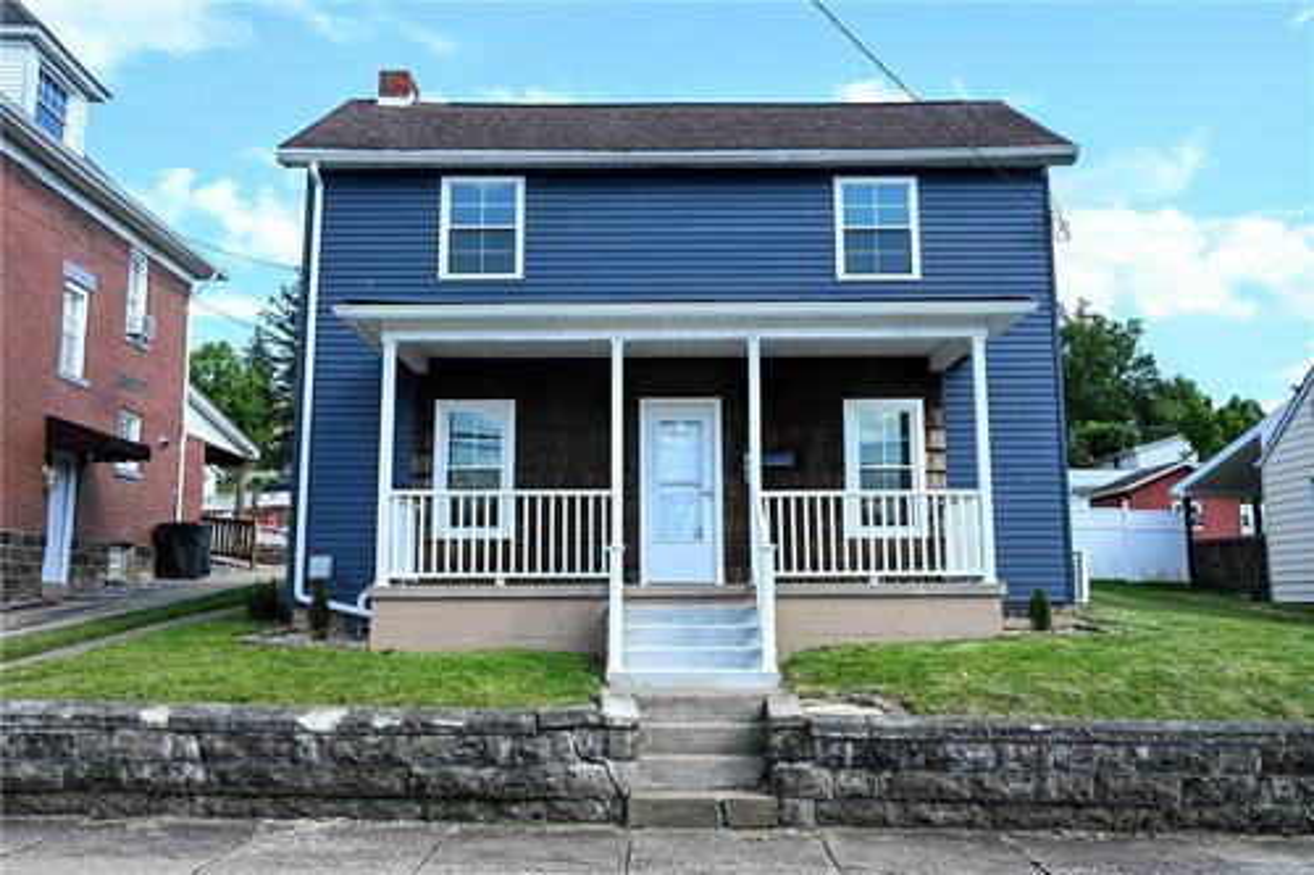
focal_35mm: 31
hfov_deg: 60.7
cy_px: 438
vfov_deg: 42.6
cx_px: 657
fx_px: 1122
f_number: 7.1
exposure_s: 1/125
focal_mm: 20.5
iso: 100
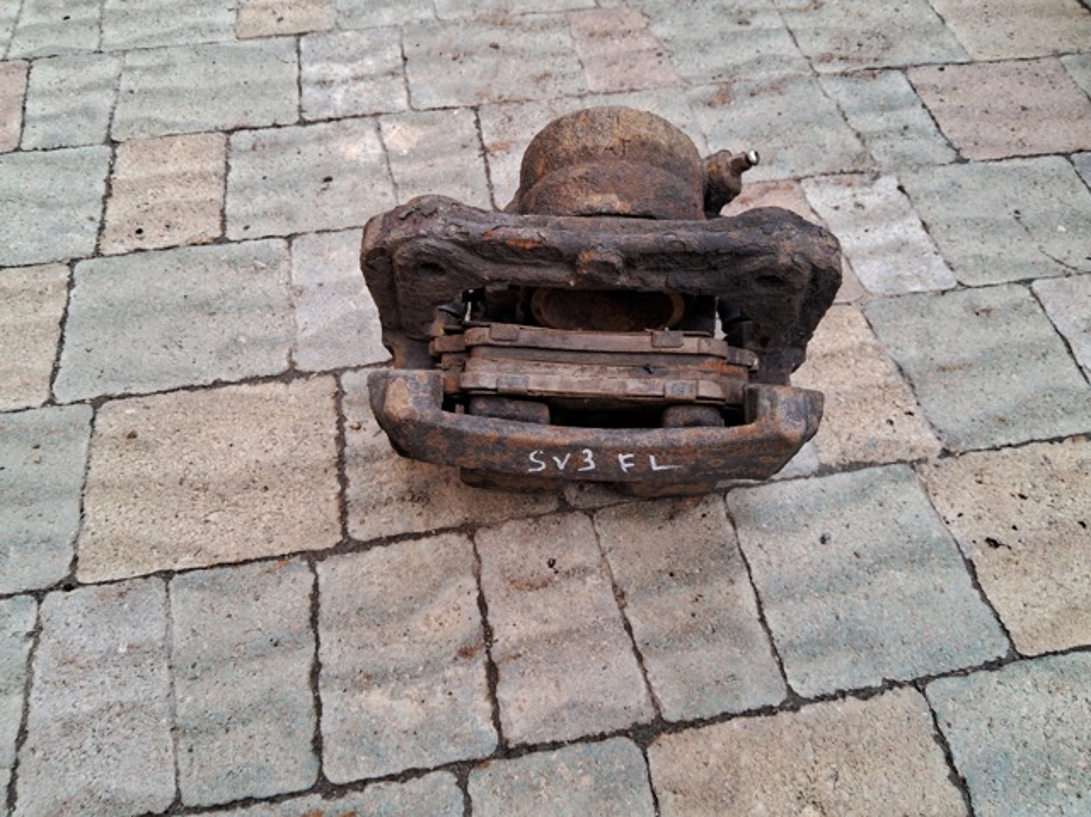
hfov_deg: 67.3
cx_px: 546
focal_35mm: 26
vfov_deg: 53.0
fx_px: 819
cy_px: 408
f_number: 1.8
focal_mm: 3.98
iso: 40
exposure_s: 1/50
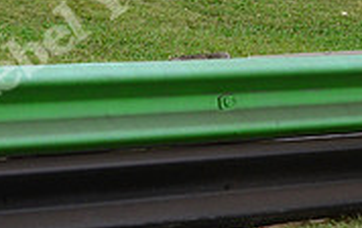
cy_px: -94
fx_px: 2695
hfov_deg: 7.7
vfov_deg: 4.8
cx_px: 270
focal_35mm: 273
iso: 1000
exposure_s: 1/500
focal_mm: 55
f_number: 11
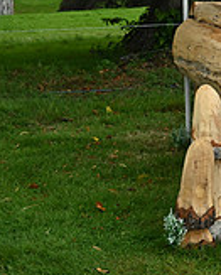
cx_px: 403
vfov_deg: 15.6
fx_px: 978
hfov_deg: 11.8
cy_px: -23
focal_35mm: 120
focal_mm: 36
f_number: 4.5
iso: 1250
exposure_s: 1/1250
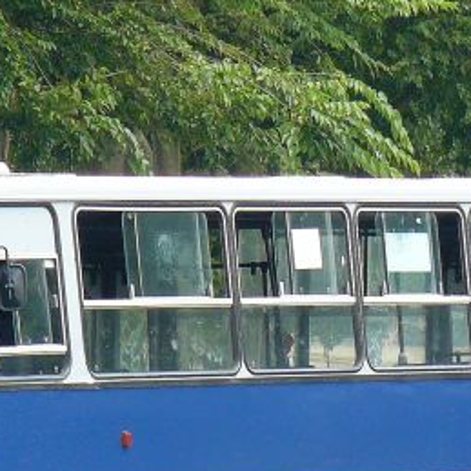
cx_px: 149
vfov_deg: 3.1
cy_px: 346
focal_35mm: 563
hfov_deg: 3.1
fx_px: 8667
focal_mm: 26.8
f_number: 3.6
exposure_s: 1/100
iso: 100
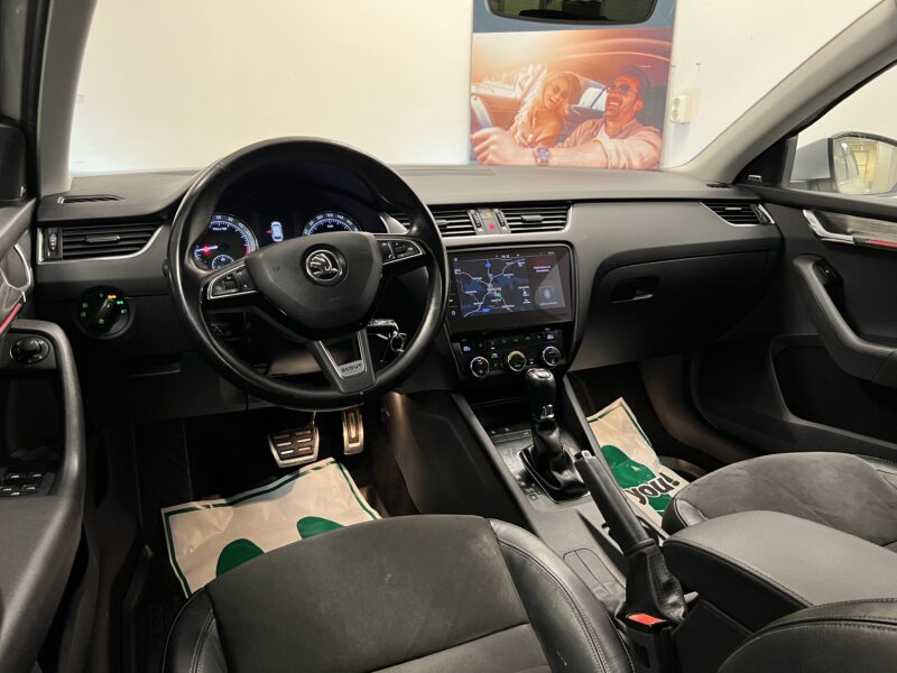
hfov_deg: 67.3
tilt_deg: -17.0
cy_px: 336
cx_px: 448
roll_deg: -1.2
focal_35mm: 26
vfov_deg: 53.1
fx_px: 674
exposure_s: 1/50
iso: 320
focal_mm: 5.7
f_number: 1.5
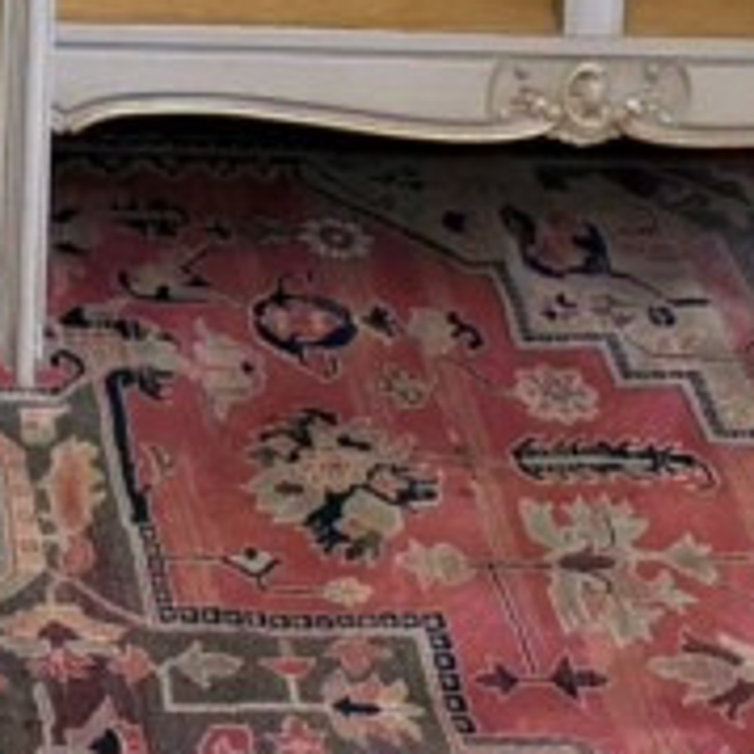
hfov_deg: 11.9
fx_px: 3499
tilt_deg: -9.1
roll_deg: -1.4
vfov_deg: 10.5
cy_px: -1061
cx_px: -232
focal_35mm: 142
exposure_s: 1/100
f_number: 1.78
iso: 200
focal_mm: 6.76
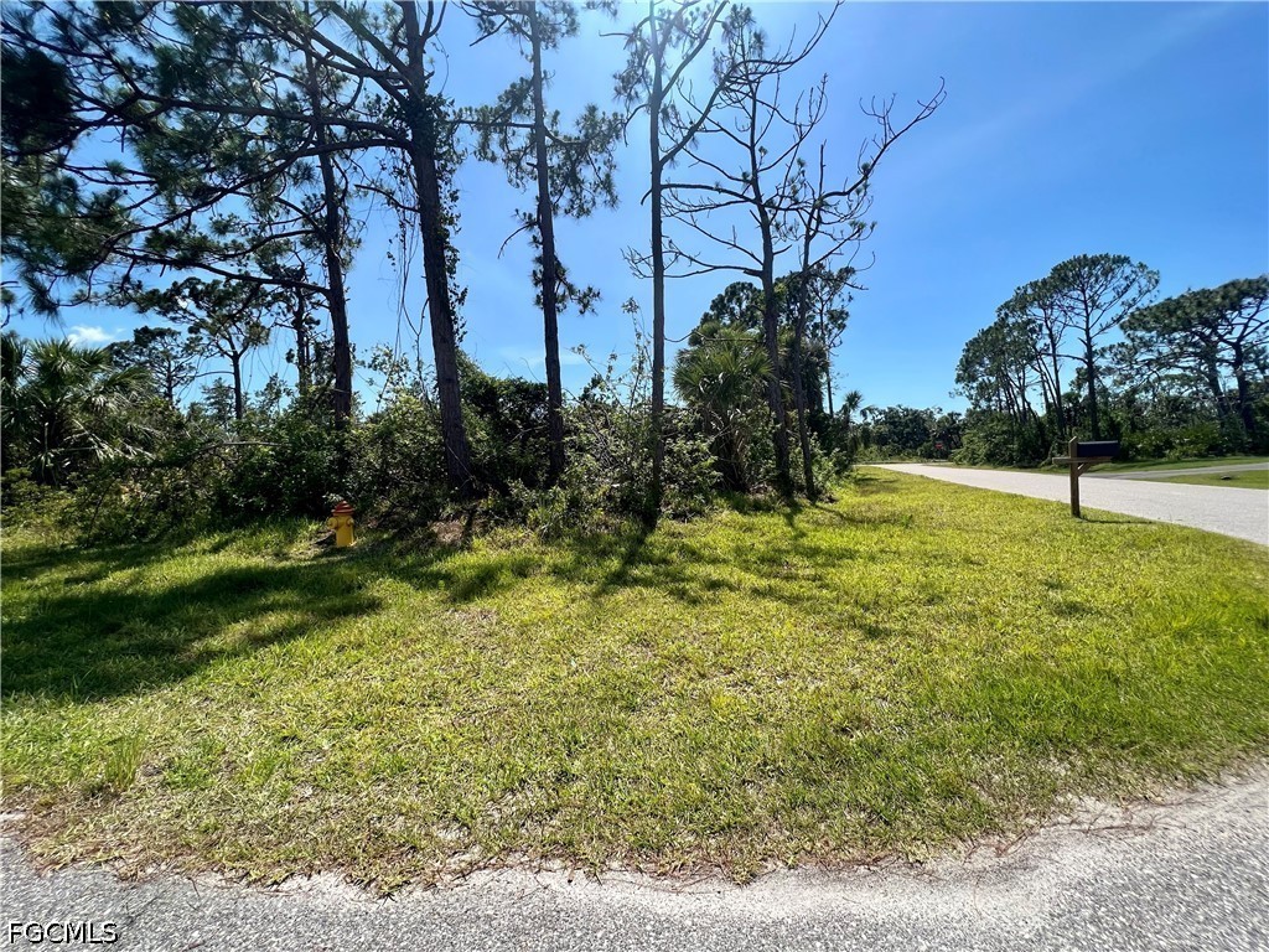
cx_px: 634
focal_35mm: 13
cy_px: 476
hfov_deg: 106.2
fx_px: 477
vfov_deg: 89.9
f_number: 1.8
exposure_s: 1/1468
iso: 32
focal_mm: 1.57
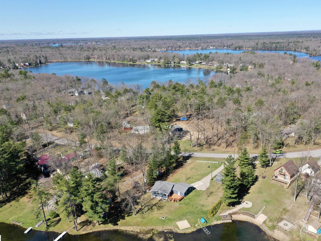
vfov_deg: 45.4
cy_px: 119
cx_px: 178
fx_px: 287
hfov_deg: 58.2
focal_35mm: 31
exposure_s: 1/240
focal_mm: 10.26
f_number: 5
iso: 100
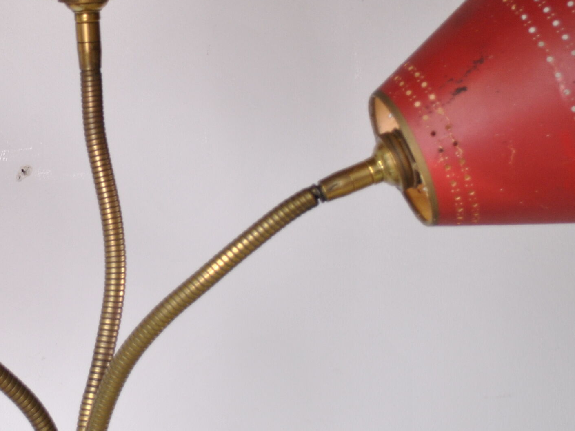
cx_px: 19
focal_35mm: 127
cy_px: 167
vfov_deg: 11.7
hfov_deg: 15.3
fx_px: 2110
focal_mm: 32
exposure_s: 1/100
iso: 200
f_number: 4.8
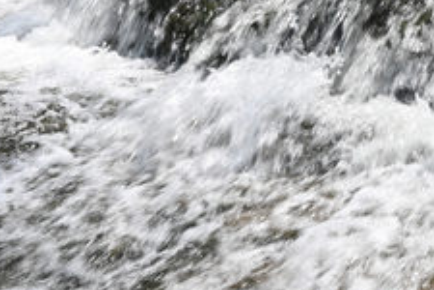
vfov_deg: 15.6
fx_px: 988
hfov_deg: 23.5
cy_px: -114
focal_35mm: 82
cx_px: 453
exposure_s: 1/60
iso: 100
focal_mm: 16
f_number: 8
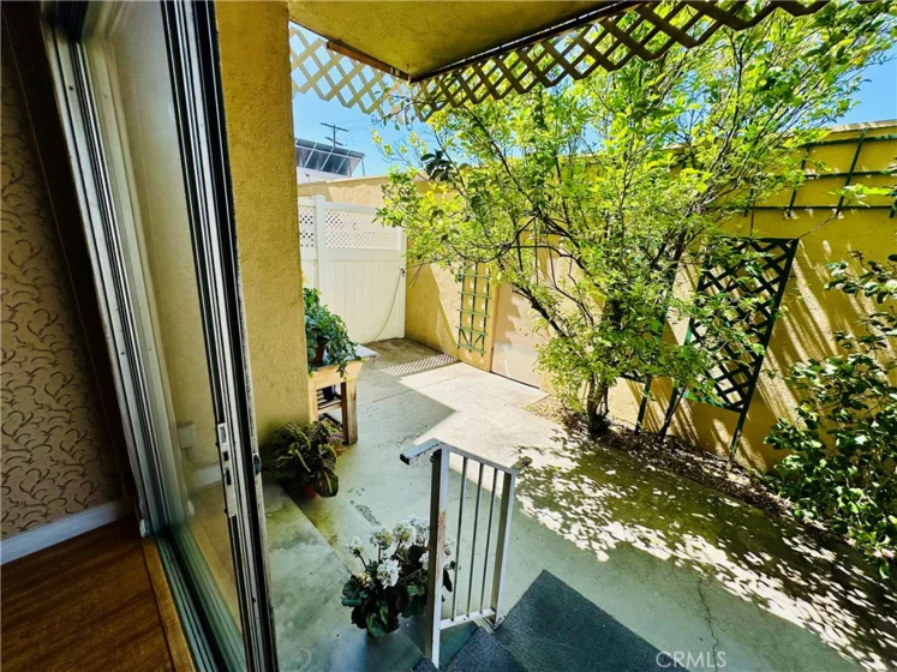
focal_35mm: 14
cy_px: 336
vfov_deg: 85.7
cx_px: 448
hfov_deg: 102.1
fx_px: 363
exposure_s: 1/496
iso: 40
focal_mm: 2.22
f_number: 2.2
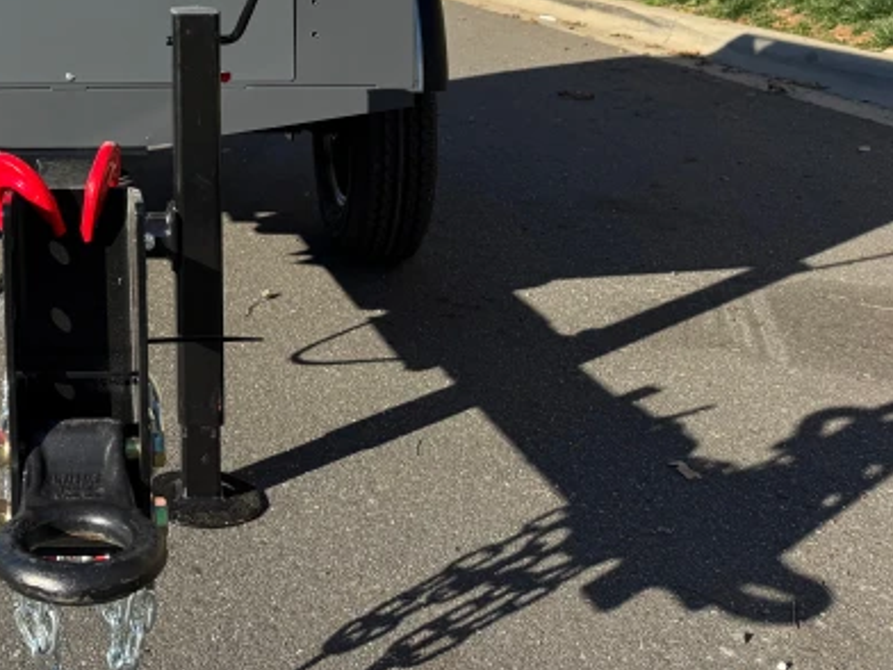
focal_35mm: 49
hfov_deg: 35.3
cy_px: -9
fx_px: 1264
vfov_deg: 27.8
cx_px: 2
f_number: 1.78
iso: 80
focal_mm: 6.76
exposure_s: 1/4049
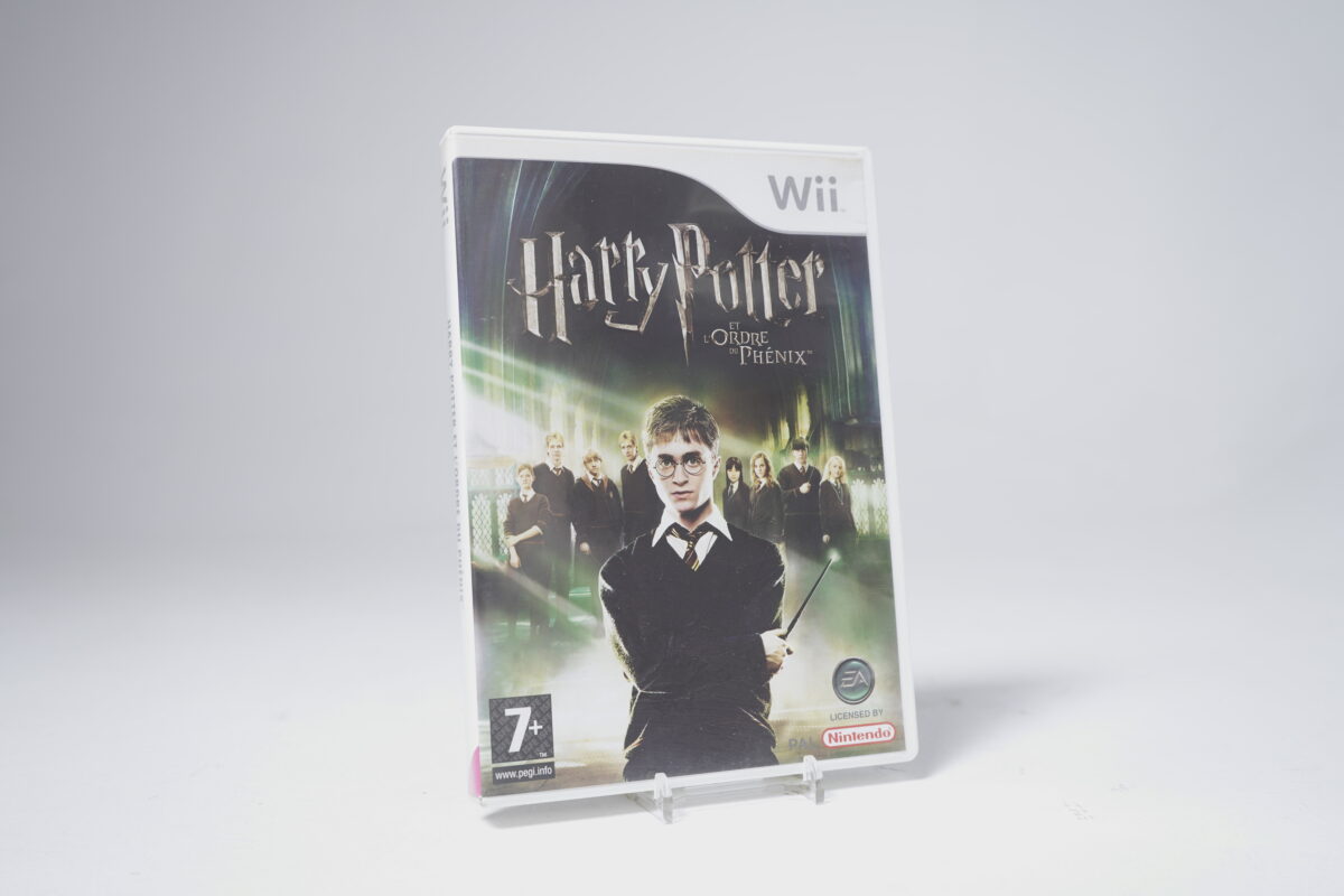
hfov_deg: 53.1
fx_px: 1344
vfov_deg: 36.9
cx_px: 672
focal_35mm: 36
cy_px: 448
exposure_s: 1/3
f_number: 5.6
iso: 125
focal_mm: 36
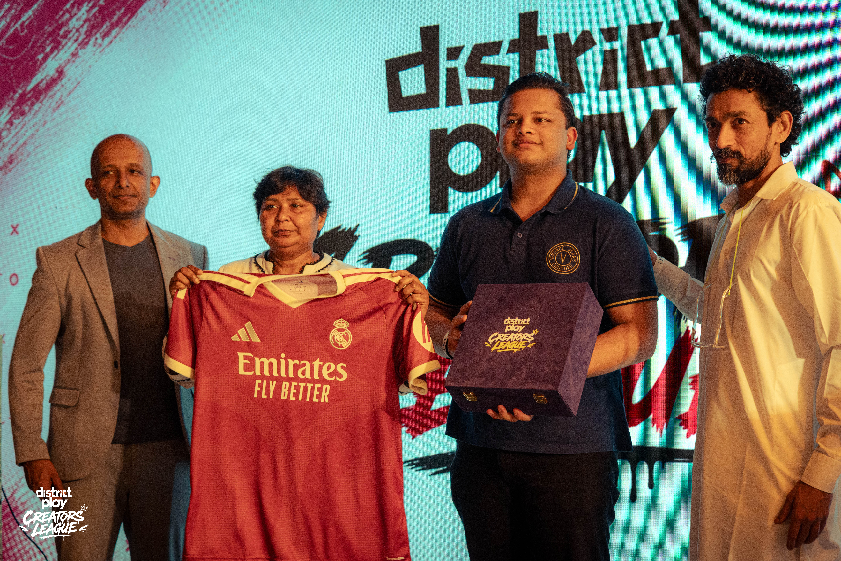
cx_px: 420
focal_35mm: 45
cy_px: 280
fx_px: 1051
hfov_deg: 43.6
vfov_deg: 29.9
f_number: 3.5
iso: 2000
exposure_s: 1/60
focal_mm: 30
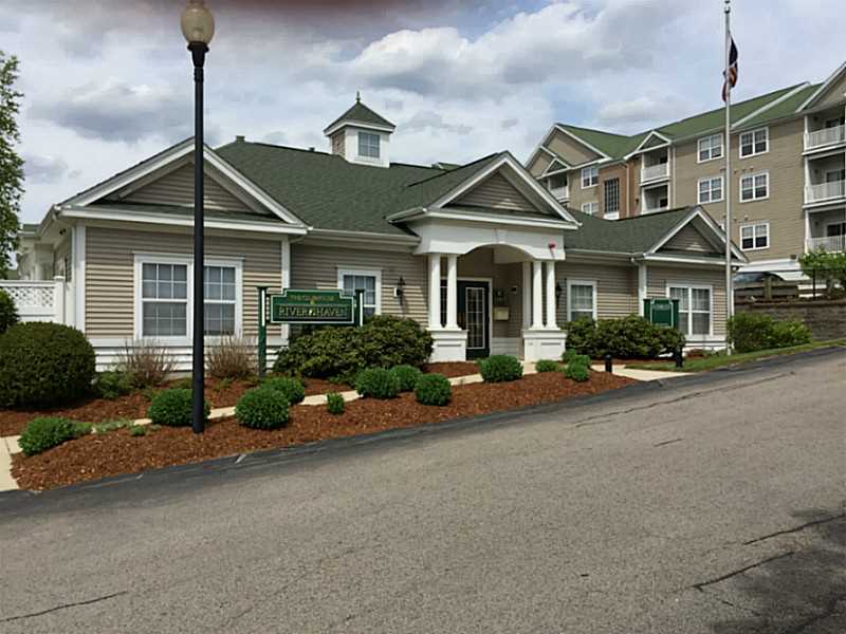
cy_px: 317
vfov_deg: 48.2
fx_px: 709
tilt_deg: +2.1
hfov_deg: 61.7
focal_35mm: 29
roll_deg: -0.6
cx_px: 423
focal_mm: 4.15
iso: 32
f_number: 2.2
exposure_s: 1/3049
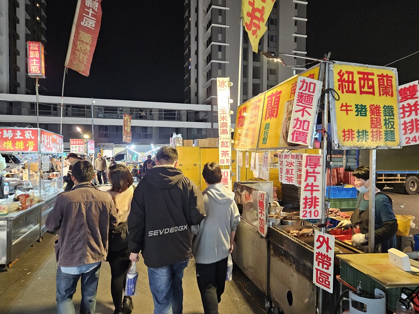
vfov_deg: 56.8
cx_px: 211
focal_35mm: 24
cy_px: 152
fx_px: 291
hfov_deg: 71.6
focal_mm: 5.4
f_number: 1.8
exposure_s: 1/60
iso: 640
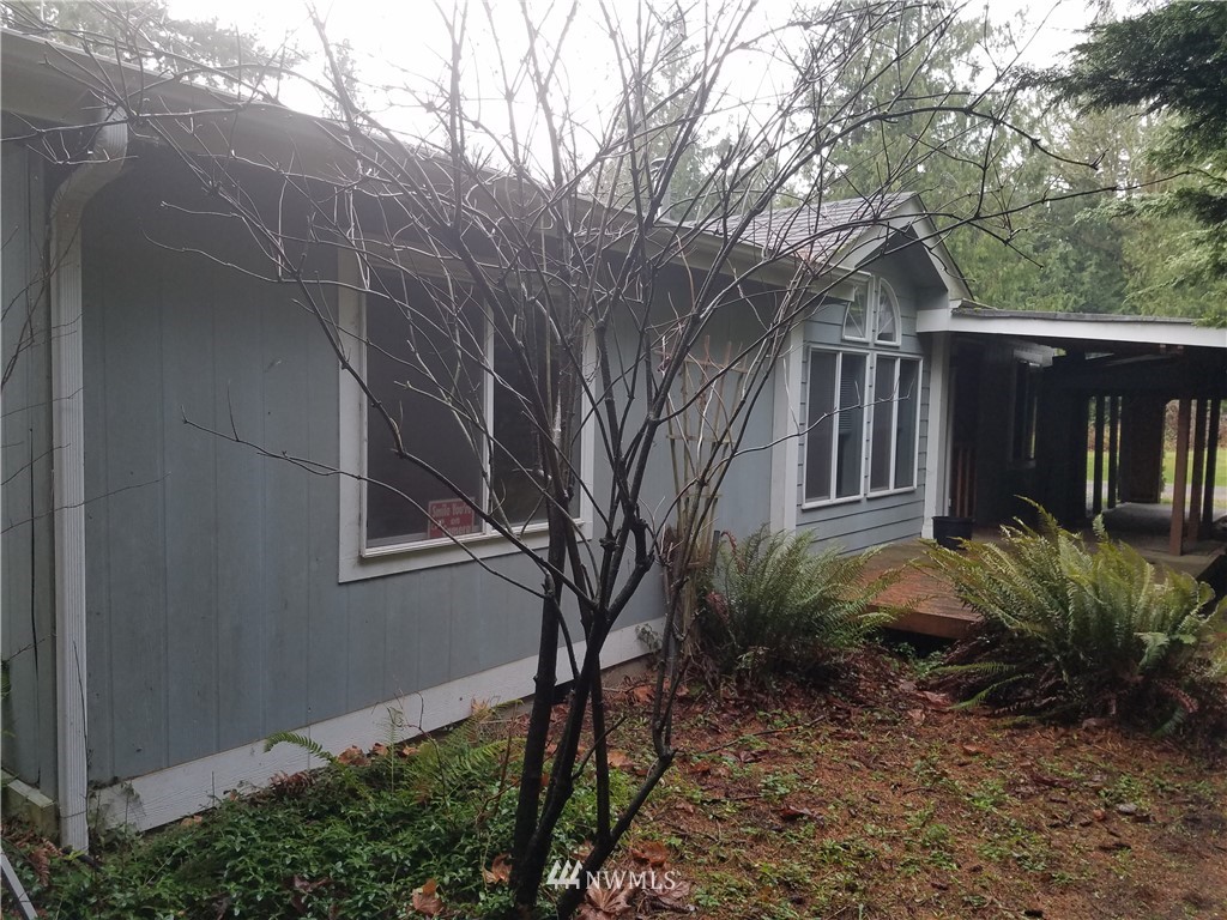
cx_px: 614
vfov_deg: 53.1
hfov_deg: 67.3
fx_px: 922
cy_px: 460
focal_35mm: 26
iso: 64
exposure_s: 1/120
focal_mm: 4.2
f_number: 1.7
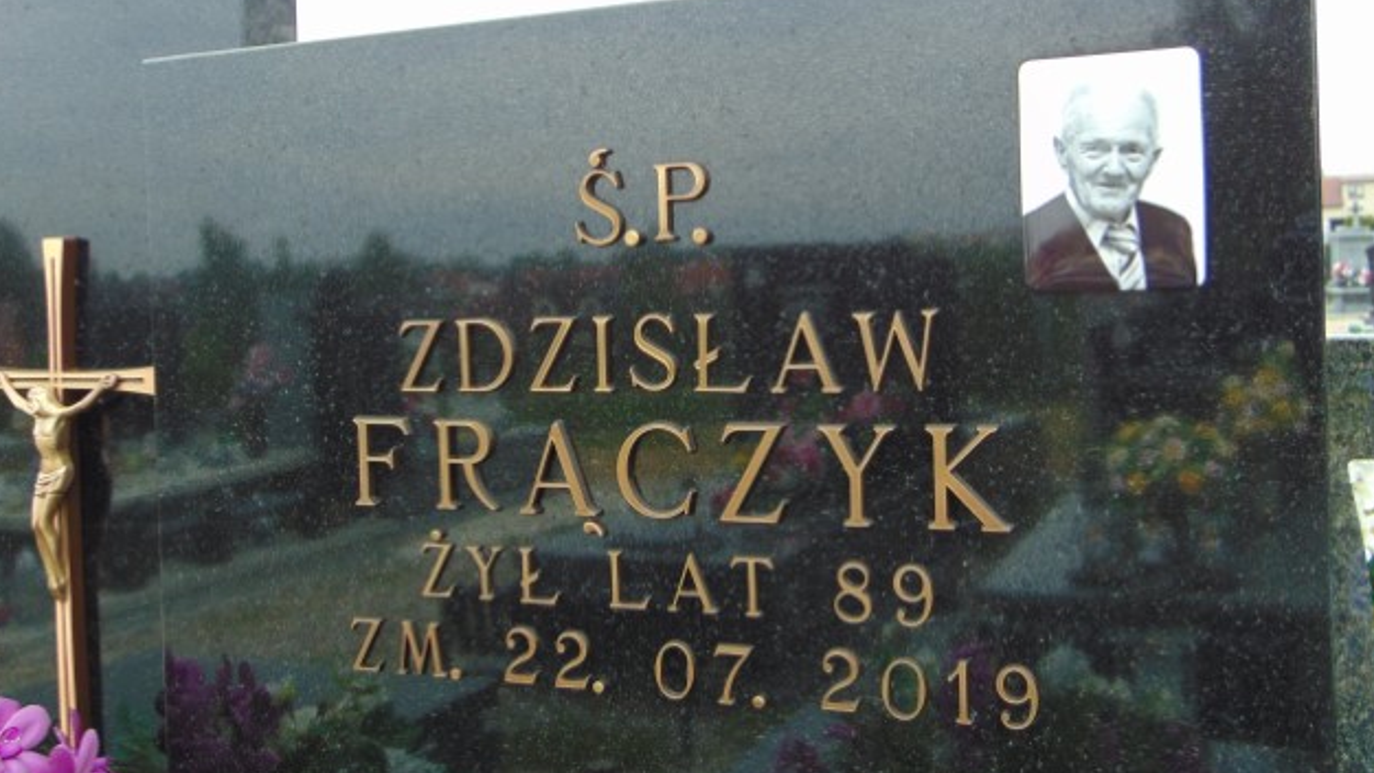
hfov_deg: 51.6
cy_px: 305
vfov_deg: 30.3
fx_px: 1421
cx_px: 689
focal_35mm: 39
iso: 80
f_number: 3.2
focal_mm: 6.3
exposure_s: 1/250
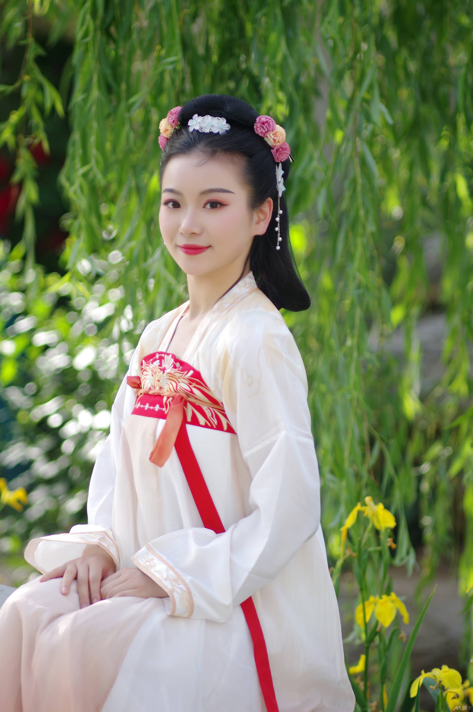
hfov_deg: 4.6
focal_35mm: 300
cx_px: 236
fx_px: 5923
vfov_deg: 6.9
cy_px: 356
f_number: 2.8
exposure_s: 1/250
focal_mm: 200
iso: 100
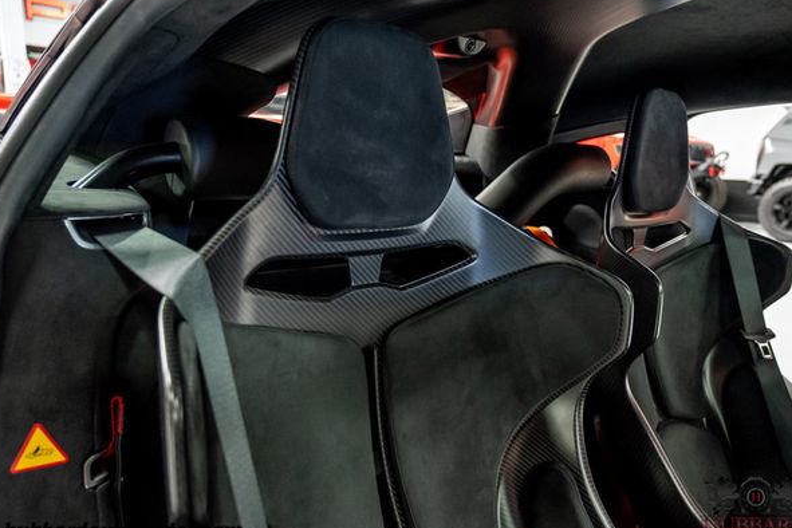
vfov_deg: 49.5
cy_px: 277
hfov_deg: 69.4
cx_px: 409
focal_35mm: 26
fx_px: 572
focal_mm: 24
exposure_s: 1/60
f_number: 4
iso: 5000
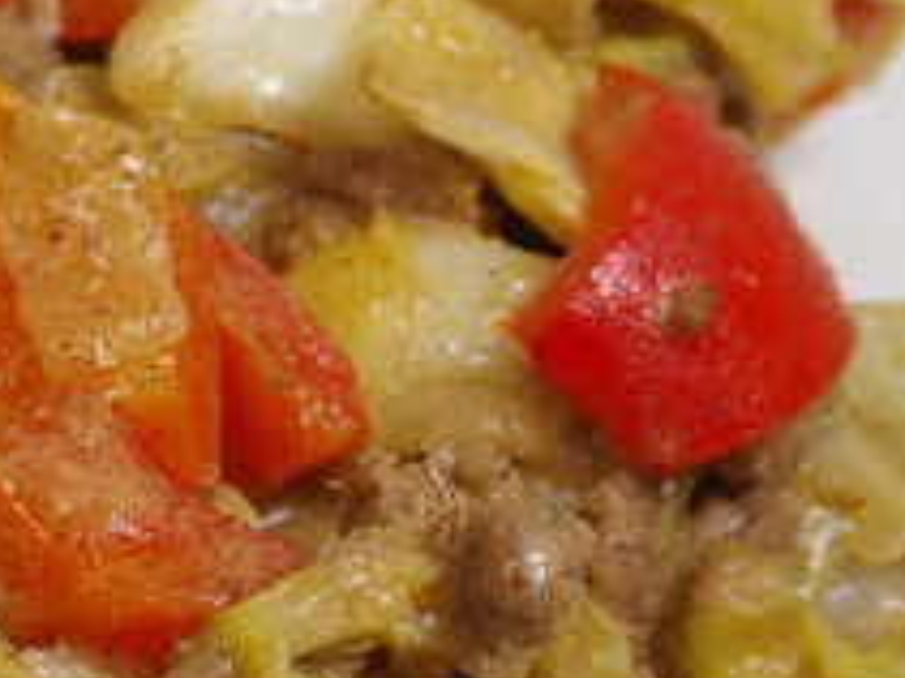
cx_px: -772
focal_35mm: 765
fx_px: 19989
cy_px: 369
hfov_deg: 2.6
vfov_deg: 1.9
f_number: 8
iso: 100
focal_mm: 125
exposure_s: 1/160
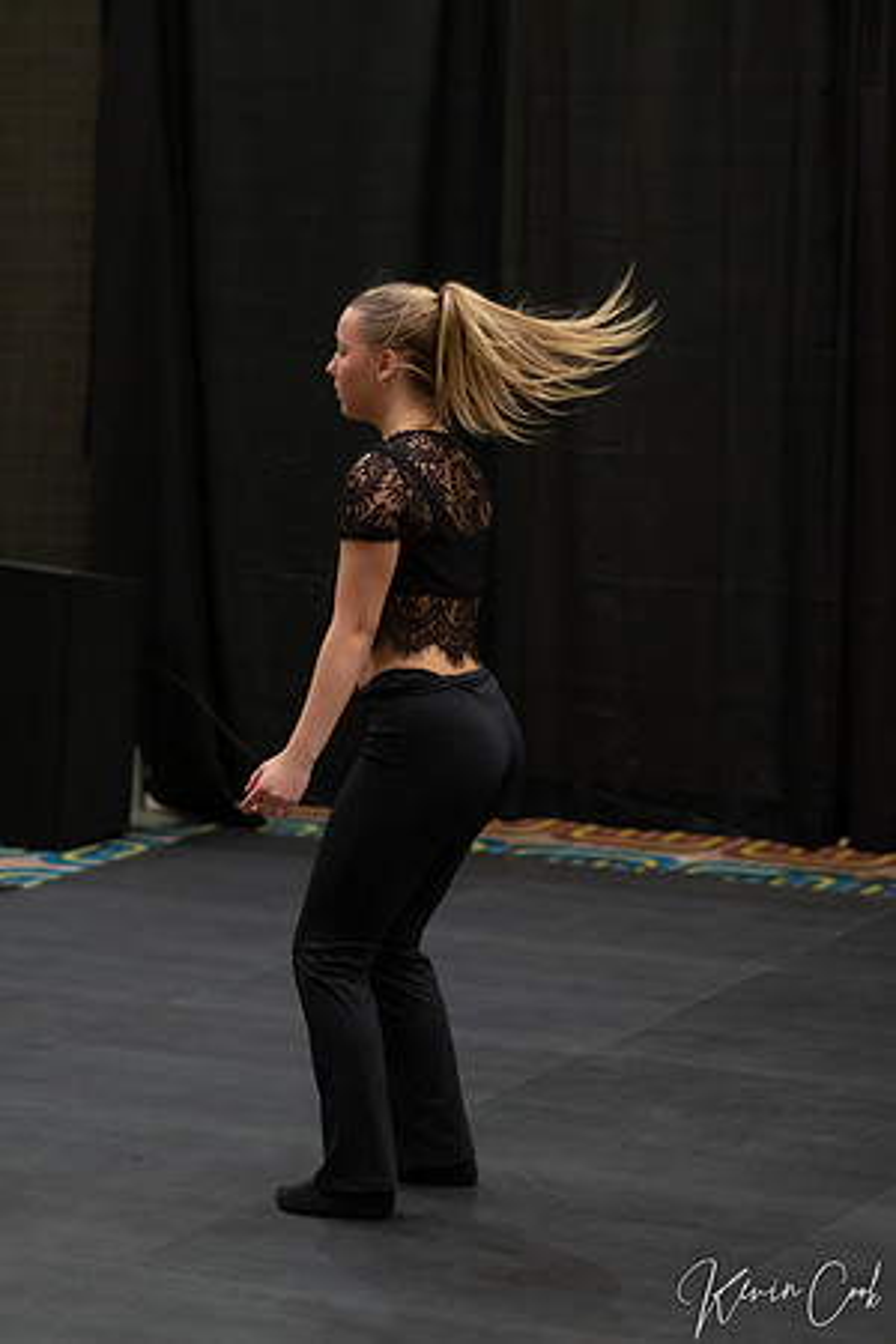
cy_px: 672
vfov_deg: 16.1
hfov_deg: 10.8
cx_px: 448
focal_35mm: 127
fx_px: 4741
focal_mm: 85
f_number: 2
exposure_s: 1/640
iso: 1250
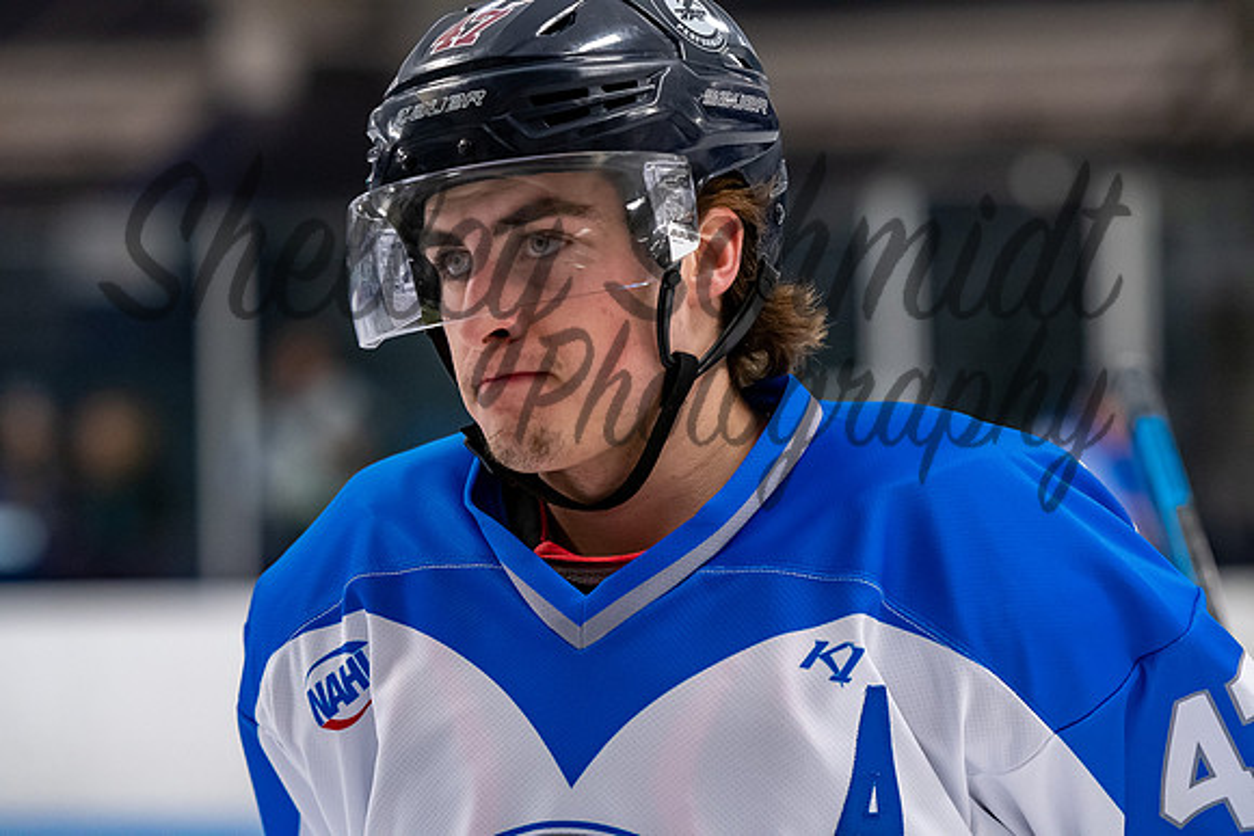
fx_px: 7055
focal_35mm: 202
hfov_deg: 10.2
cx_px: 627
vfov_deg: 6.8
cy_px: 418
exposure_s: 1/800
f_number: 3.2
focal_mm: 135
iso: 2000
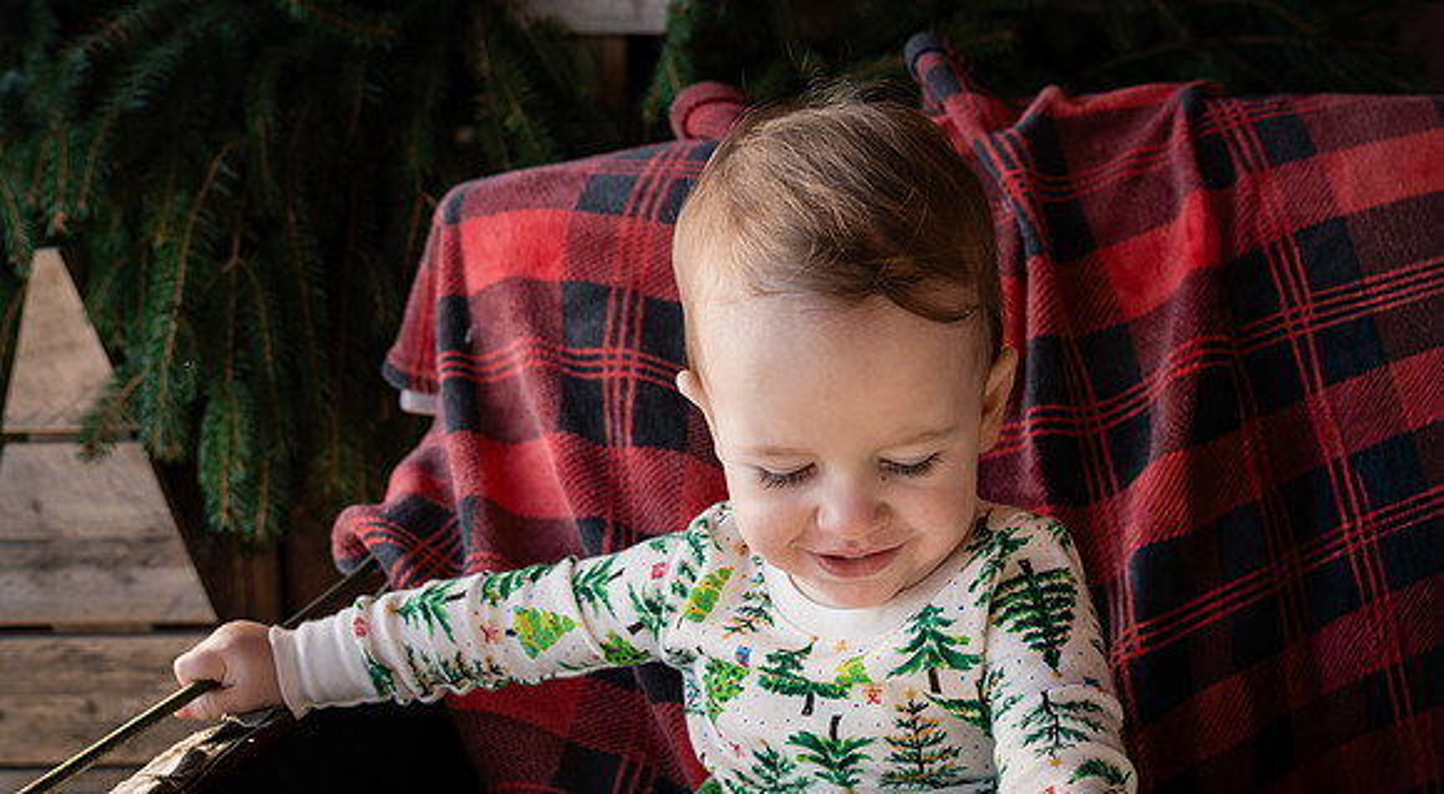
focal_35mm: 57
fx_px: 2171
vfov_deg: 20.7
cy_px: 523
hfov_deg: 35.9
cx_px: 1084
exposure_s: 1/250
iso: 400
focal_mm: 30
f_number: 4
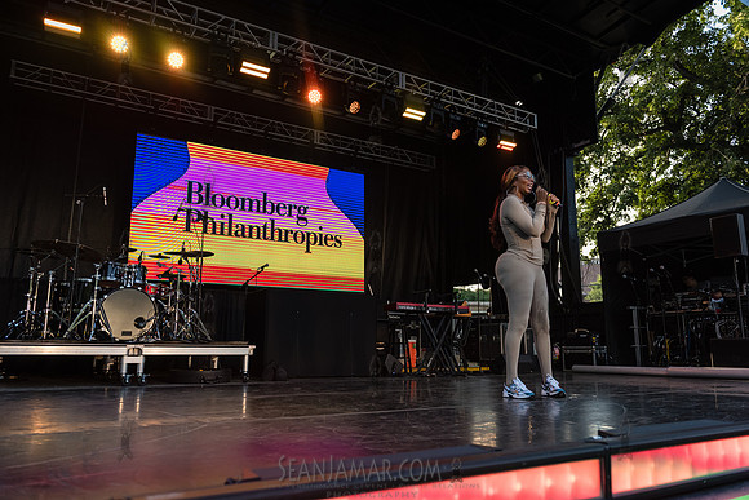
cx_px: 374
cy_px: 250
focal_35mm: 27
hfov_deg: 67.4
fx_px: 562
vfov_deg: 48.0
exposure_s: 1/2000
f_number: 3.2
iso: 1000
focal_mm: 27
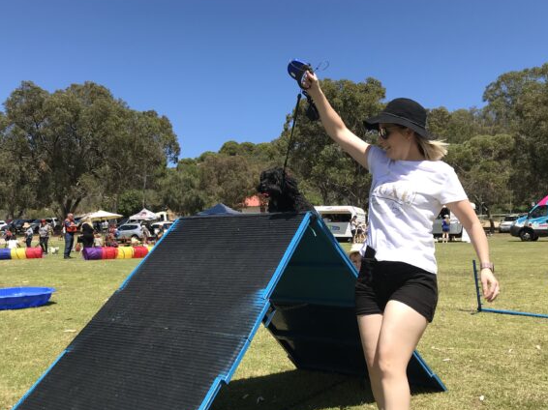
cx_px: 262
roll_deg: -0.8
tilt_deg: +1.8
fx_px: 601
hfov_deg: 49.0
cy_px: 250
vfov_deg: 37.5
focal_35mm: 38
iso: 20
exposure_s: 1/1570
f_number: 1.8
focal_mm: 3.99
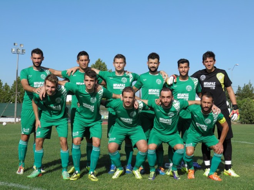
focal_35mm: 55
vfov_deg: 26.6
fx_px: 404
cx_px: 127
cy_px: 95
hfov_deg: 34.9
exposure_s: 1/400
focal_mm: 10
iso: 50
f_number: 5.8
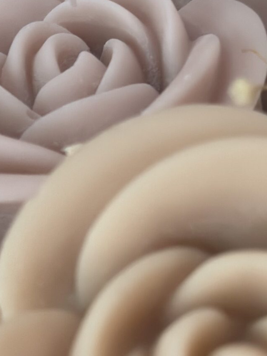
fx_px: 1481
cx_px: 11
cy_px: 283
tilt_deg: -18.6
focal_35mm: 144
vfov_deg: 13.6
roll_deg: +1.1
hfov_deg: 10.2
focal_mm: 6.86
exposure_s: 1/73
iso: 125
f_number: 1.78
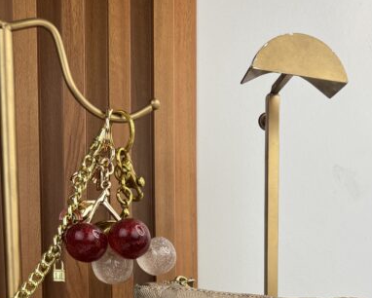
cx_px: 274
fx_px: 540
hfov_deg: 37.2
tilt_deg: -5.6
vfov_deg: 26.9
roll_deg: -0.5
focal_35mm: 49
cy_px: 369
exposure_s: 1/394
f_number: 1.78
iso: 80
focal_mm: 6.76
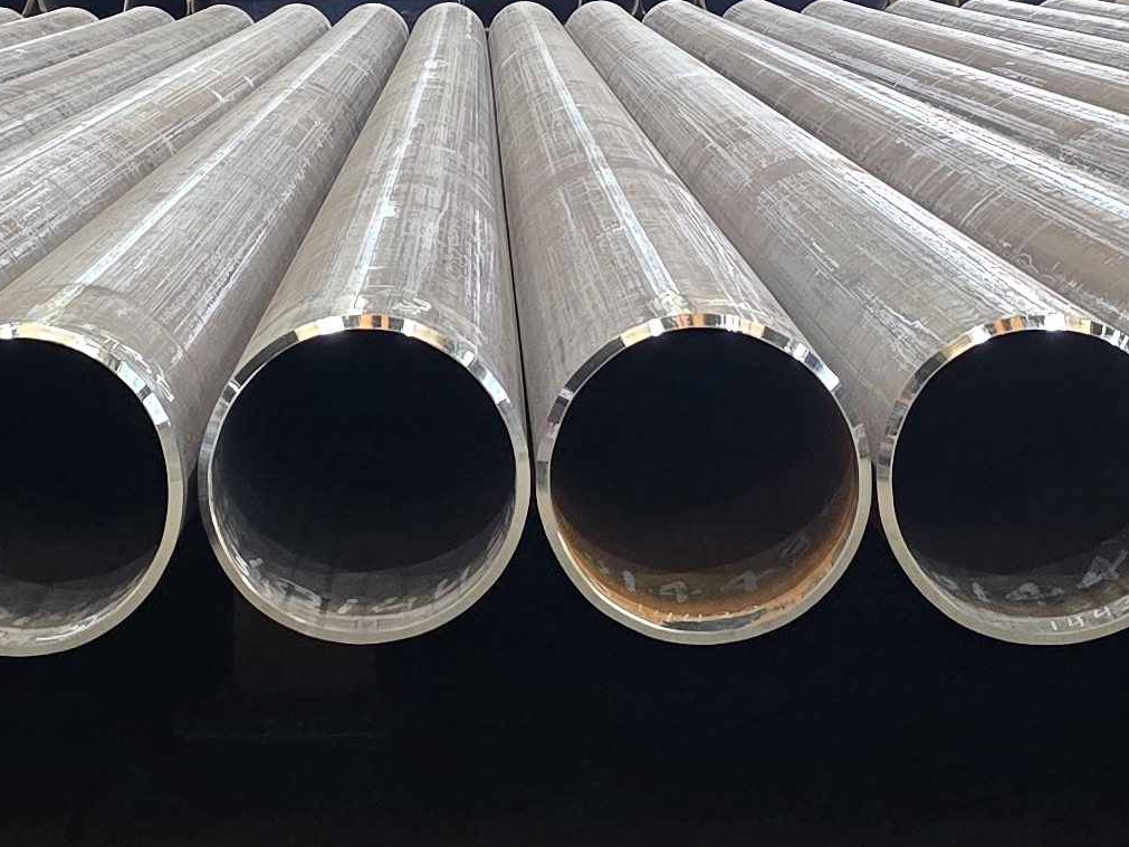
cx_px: 421
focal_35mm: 91
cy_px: -36
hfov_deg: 21.5
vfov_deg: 15.9
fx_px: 2968
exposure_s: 1/100
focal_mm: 6.3
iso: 1000
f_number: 1.7
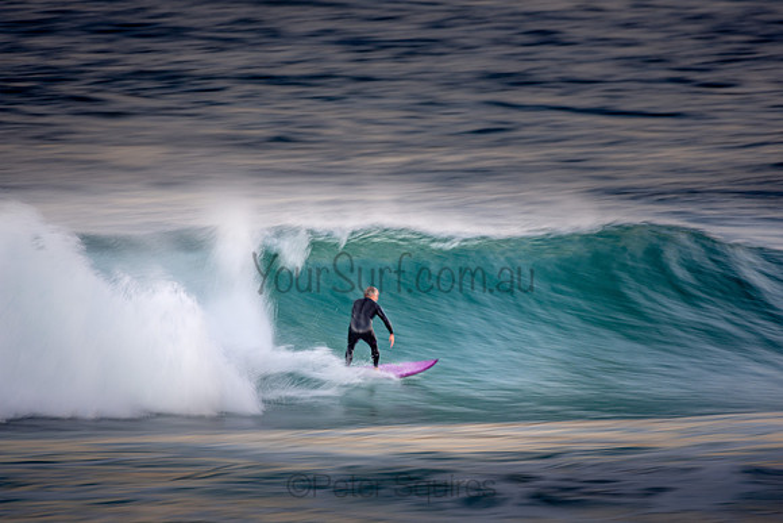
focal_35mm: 750
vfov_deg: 1.8
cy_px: 262
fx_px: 16316
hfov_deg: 2.7
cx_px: 392
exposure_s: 1/20
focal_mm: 500
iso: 140
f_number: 5.6
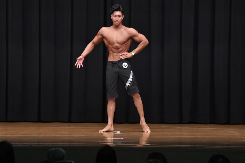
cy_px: 82
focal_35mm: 202
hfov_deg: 10.2
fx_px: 1374
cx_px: 122
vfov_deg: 6.8
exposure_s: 1/400
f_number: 5.6
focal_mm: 135
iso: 8000
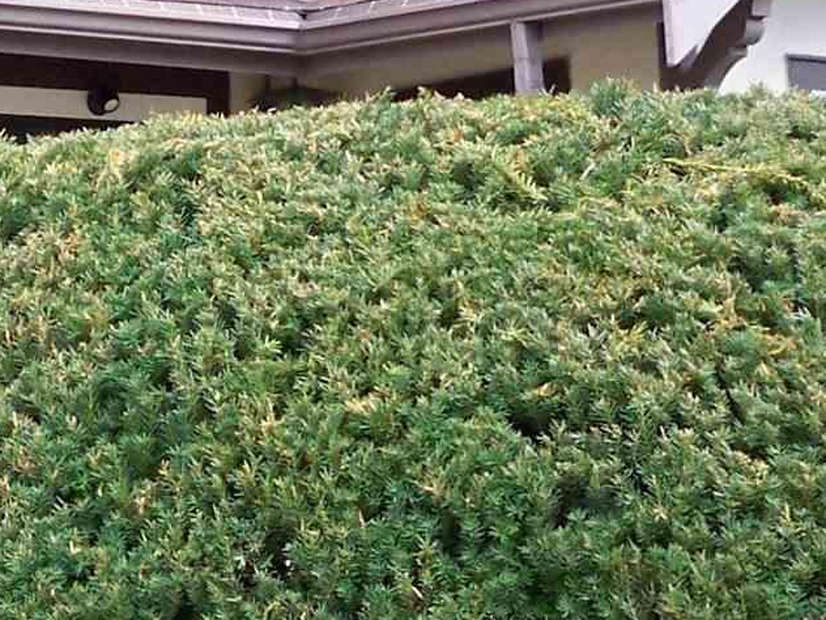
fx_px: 4057
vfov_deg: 8.7
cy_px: 298
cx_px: -278
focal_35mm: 170
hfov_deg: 11.3
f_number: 3.1
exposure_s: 1/200
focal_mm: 6.3
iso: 100
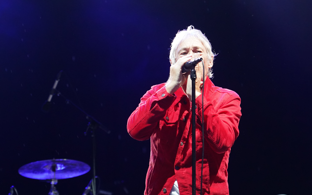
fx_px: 1301
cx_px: 169
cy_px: 119
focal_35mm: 153
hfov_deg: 13.7
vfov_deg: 8.6
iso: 6400
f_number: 4
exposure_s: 1/160
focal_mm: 105
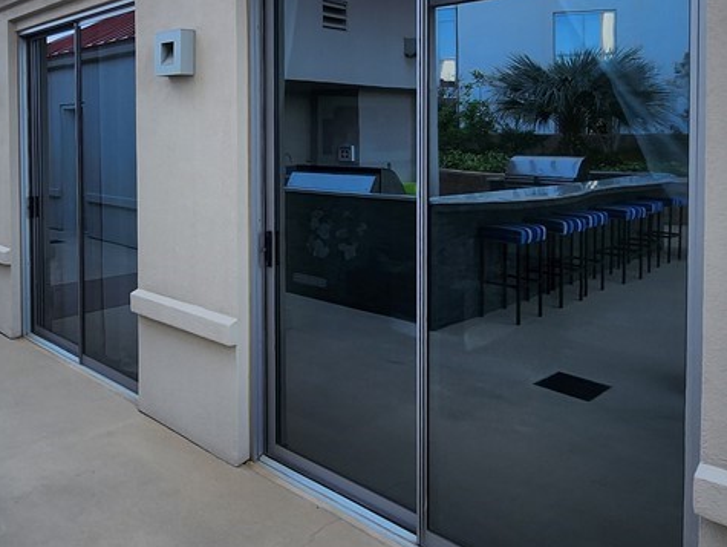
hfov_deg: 61.5
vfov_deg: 48.4
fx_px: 588
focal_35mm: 28
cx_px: 230
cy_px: 158
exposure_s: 1/406
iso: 50
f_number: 2.2
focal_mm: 2.2
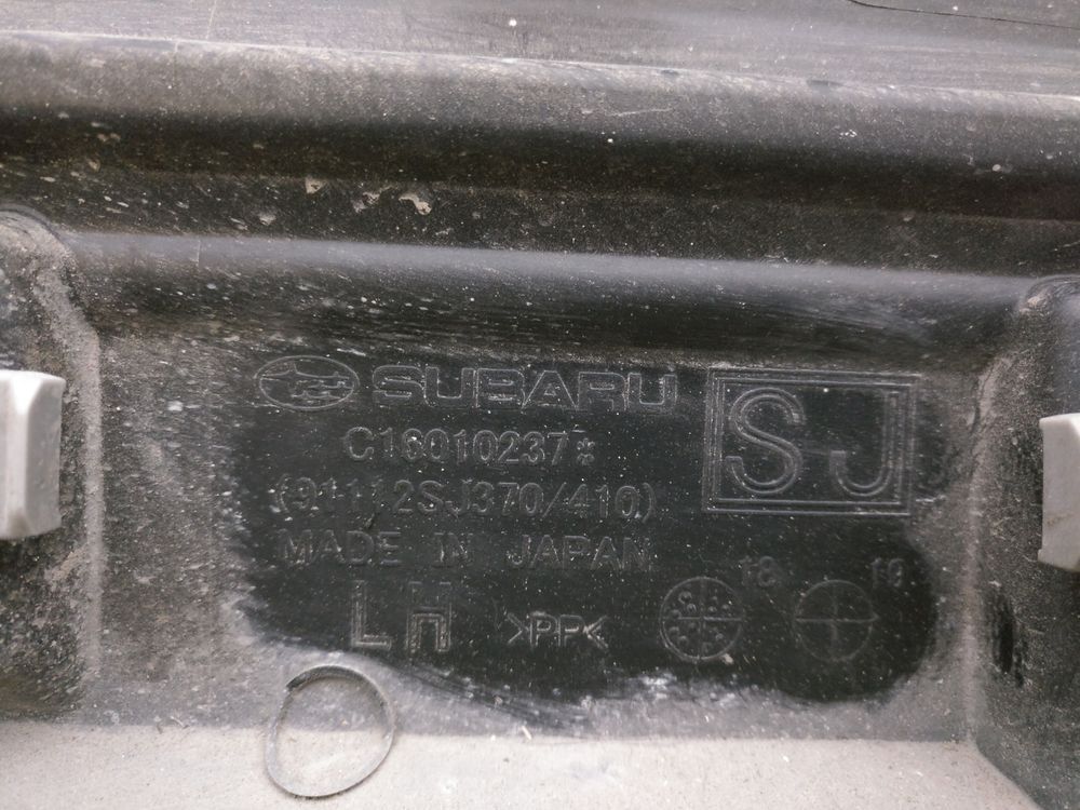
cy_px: 405
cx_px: 540
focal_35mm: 28
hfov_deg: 63.4
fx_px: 874
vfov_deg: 49.7
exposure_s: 1/17
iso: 3200
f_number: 2
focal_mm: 4.26
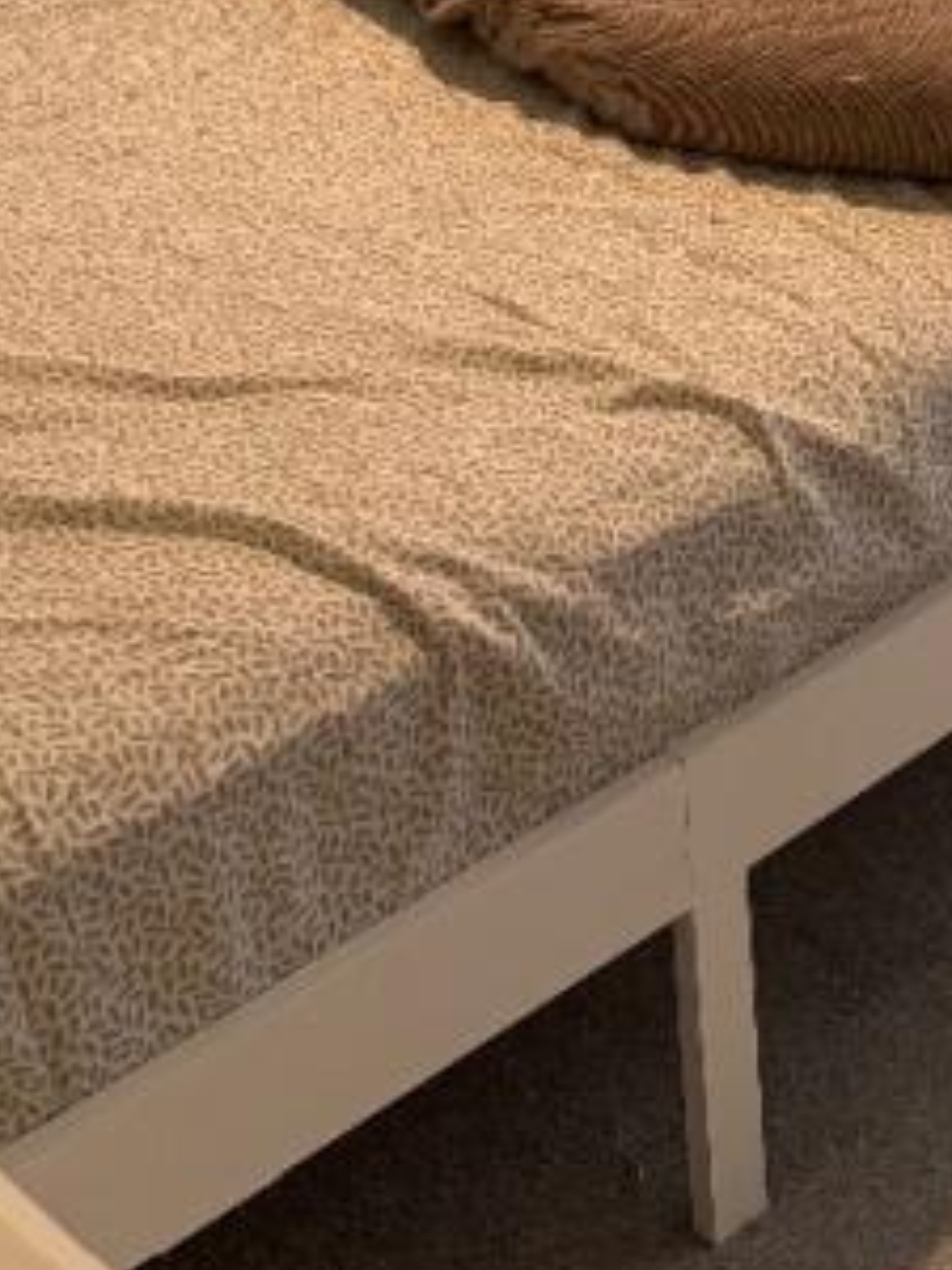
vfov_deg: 21.2
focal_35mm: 82
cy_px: -461
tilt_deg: -11.5
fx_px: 3007
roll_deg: +1.0
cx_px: 1130
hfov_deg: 17.2
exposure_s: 1/100
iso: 200
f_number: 1.78
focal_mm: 6.76
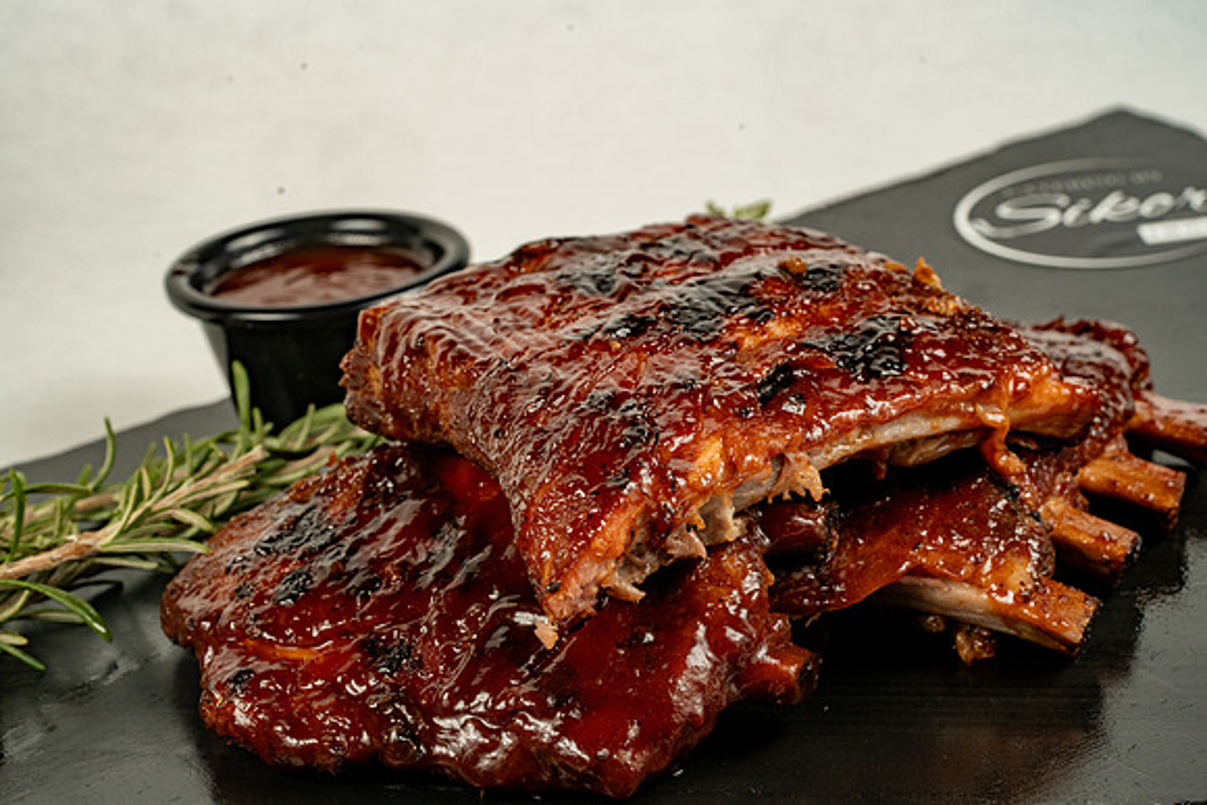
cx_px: 604
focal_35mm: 90
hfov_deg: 22.6
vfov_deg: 15.2
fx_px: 3018
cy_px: 402
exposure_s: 1/200
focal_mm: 90
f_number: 11
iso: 800
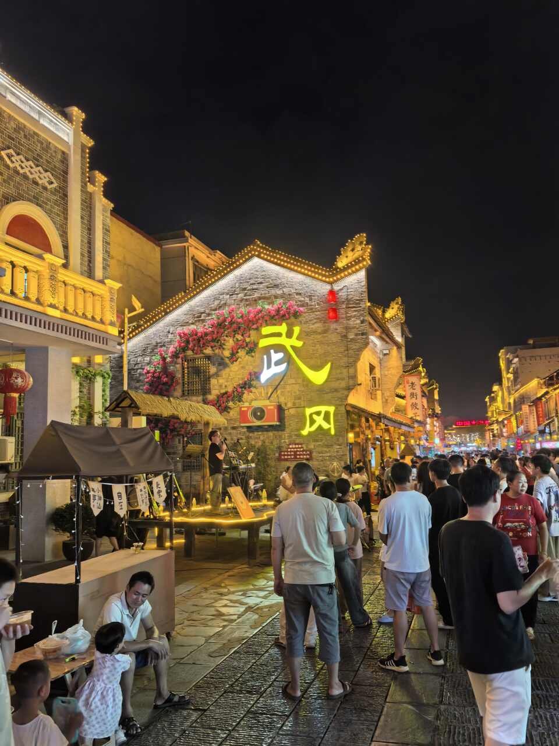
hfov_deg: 51.4
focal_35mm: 27
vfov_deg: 65.3
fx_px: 581
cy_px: 373
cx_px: 280
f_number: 1.4
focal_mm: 6.98
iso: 320
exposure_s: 1/50
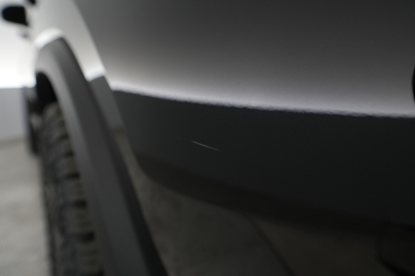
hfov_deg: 71.5
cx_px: 208
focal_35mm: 25
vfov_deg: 51.3
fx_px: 288
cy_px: 139
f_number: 4.5
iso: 800
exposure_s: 1/30
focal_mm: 24
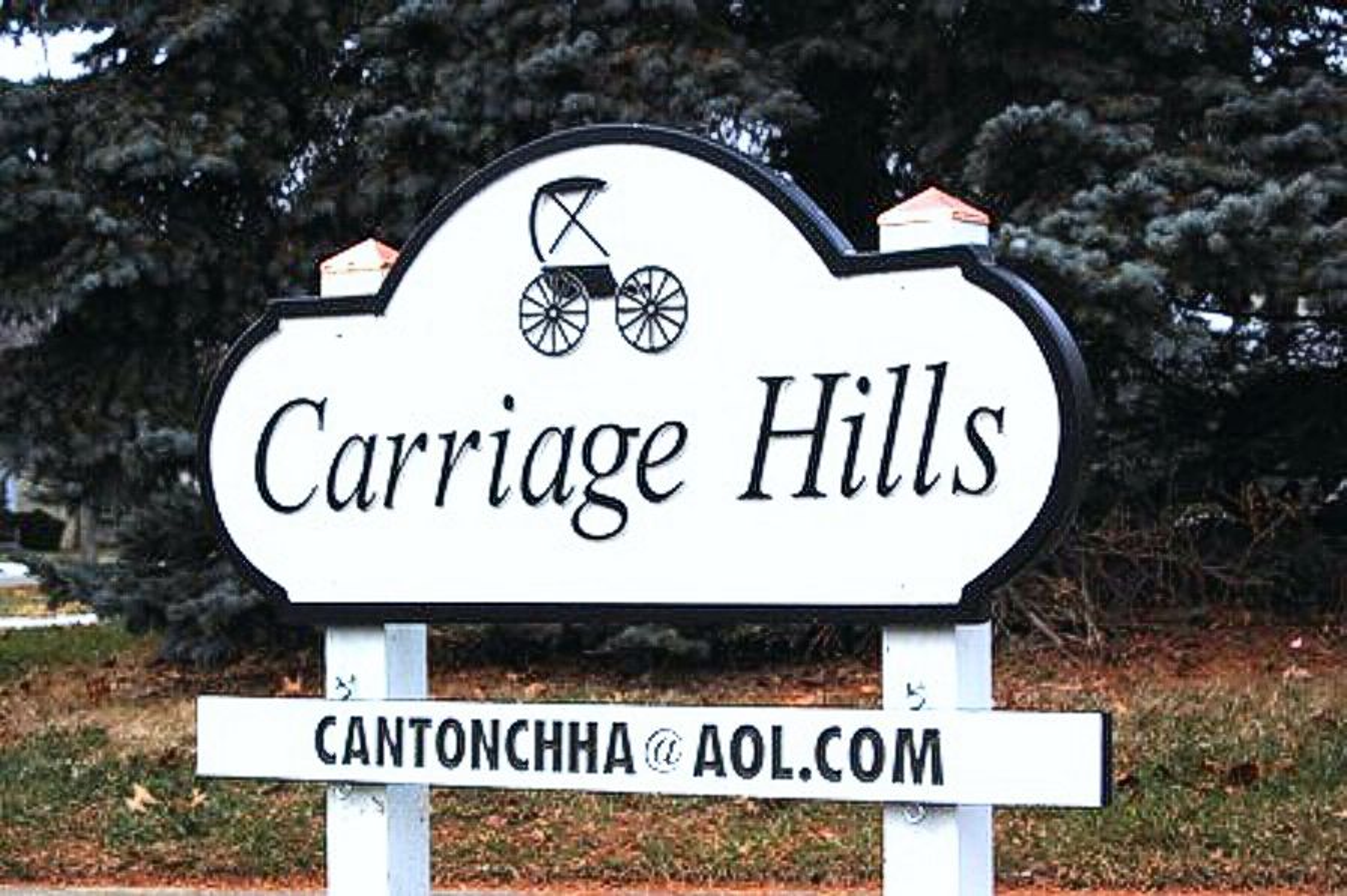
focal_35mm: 75
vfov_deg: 18.2
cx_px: 674
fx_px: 2804
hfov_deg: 27.0
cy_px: 448
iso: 200
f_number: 8
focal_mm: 50
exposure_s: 1/320
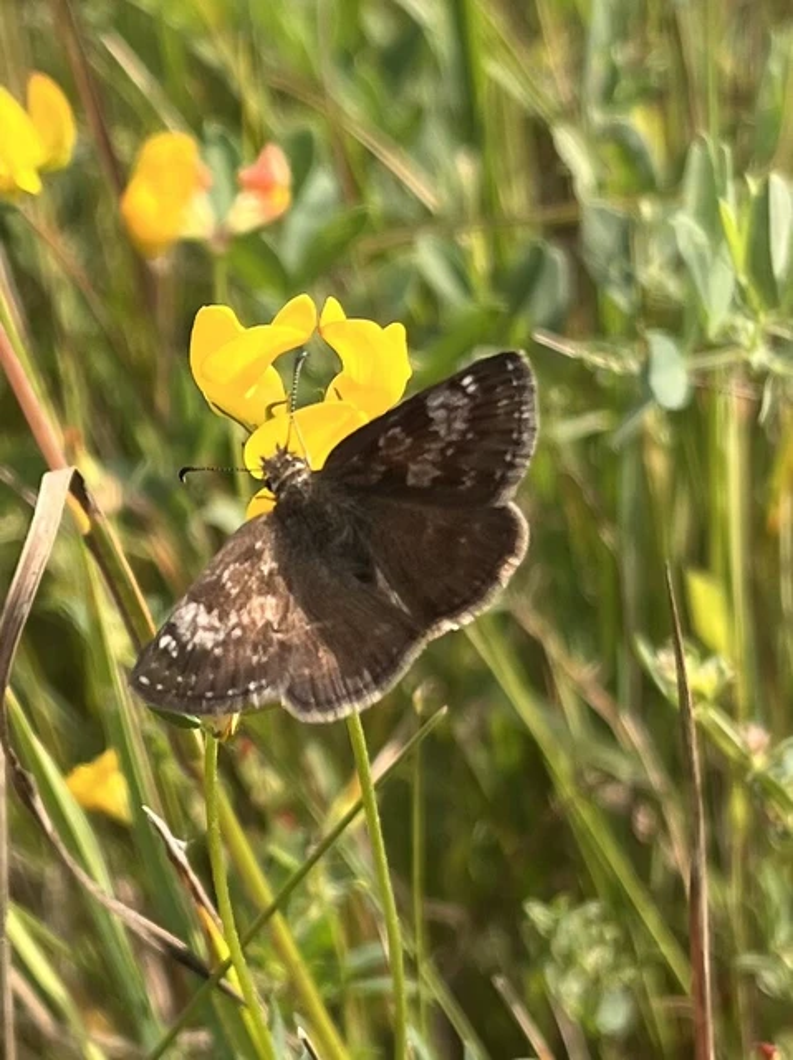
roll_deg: +10.7
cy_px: 530
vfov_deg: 67.3
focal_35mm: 26
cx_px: 396
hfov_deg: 53.0
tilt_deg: -23.1
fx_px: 795
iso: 50
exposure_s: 1/1558
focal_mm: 5.1
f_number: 1.6
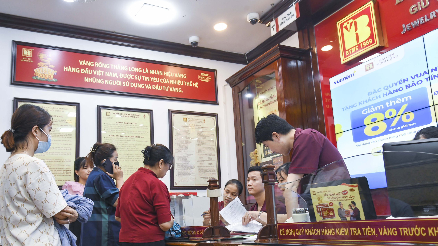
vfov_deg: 35.5
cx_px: 219
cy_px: 148
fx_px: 383
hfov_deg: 59.5
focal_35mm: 33
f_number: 6.3
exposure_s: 1/100
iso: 2000
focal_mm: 31
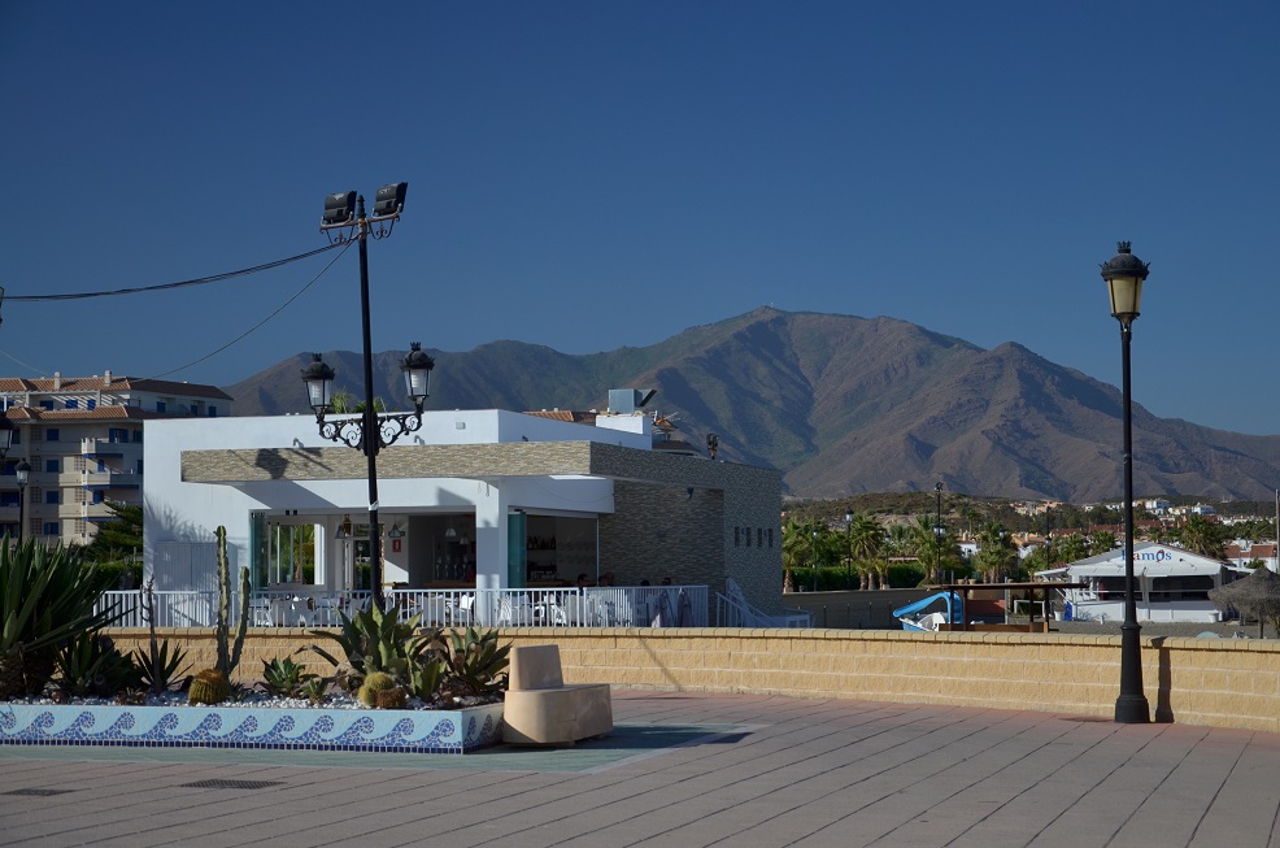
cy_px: 424
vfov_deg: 20.1
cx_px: 640
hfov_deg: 29.9
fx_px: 2395
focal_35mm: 68
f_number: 4.8
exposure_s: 1/1000
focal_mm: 45
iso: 125
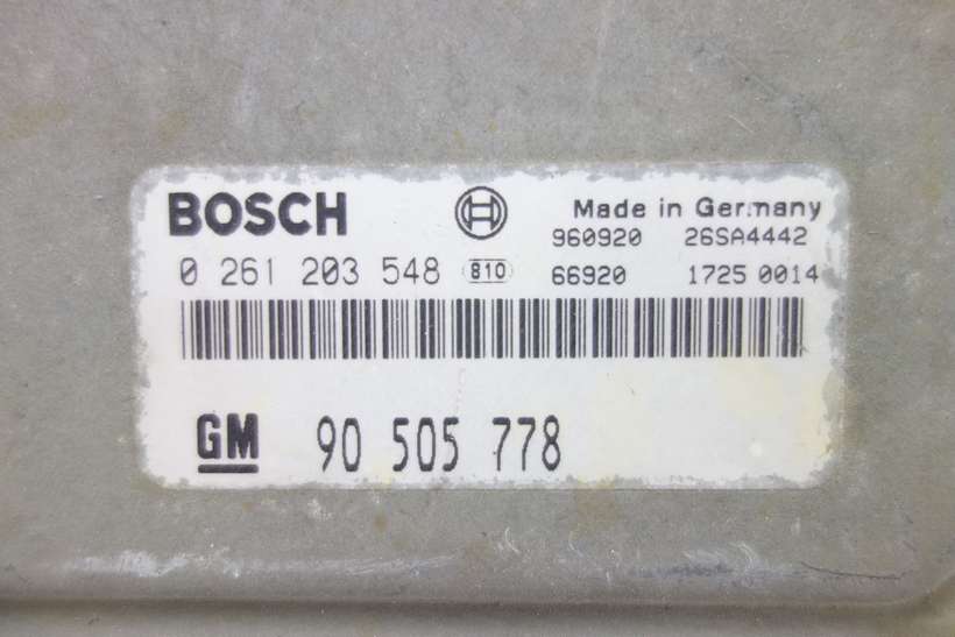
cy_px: 318
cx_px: 478
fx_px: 743
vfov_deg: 46.4
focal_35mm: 28
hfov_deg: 65.5
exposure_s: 1/60
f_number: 1.8
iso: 125
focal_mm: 10.4
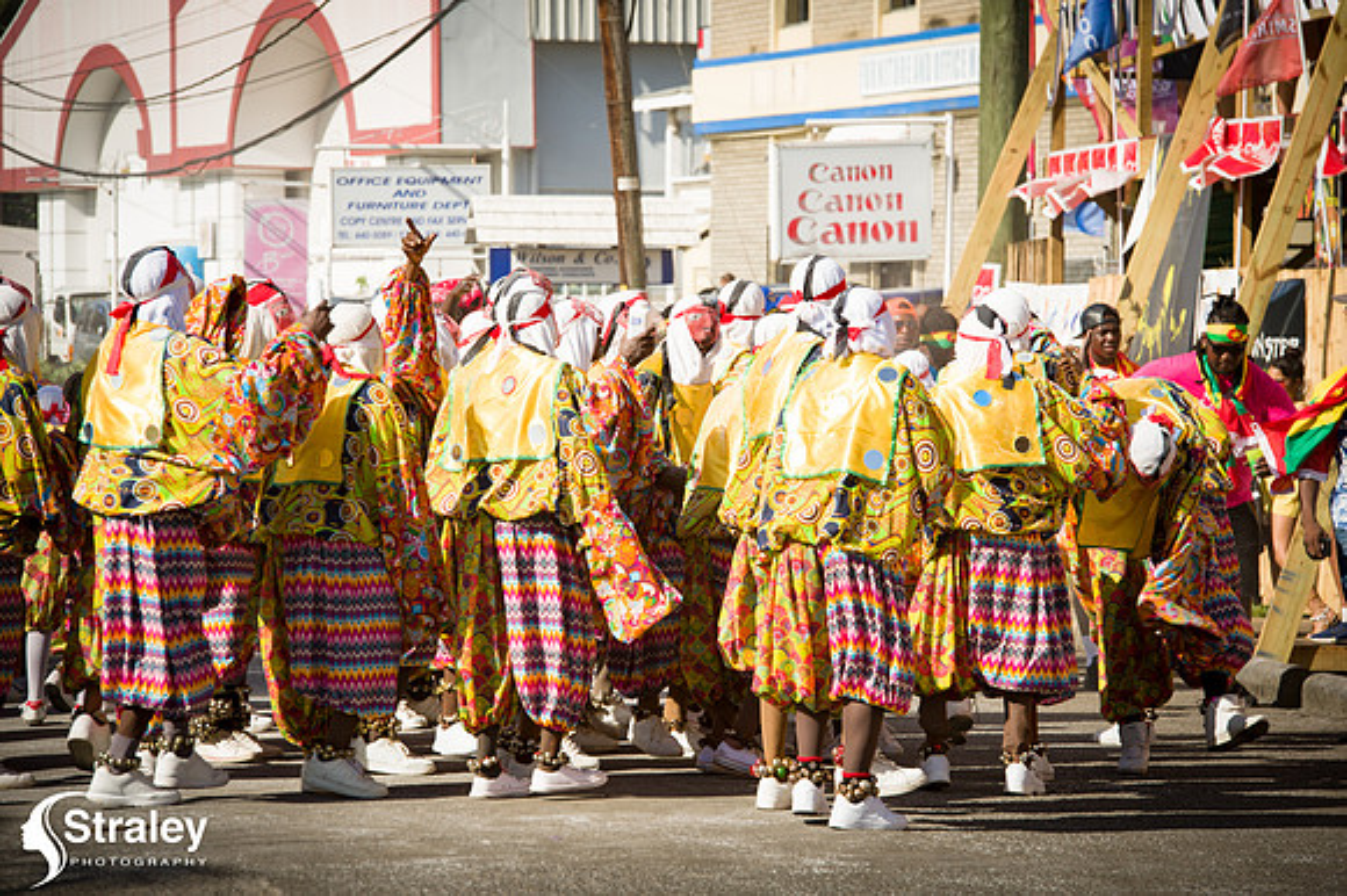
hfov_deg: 11.8
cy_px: 448
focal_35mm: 175
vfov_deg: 7.8
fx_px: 6544
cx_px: 674
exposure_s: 1/200
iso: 100
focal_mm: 175
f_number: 9
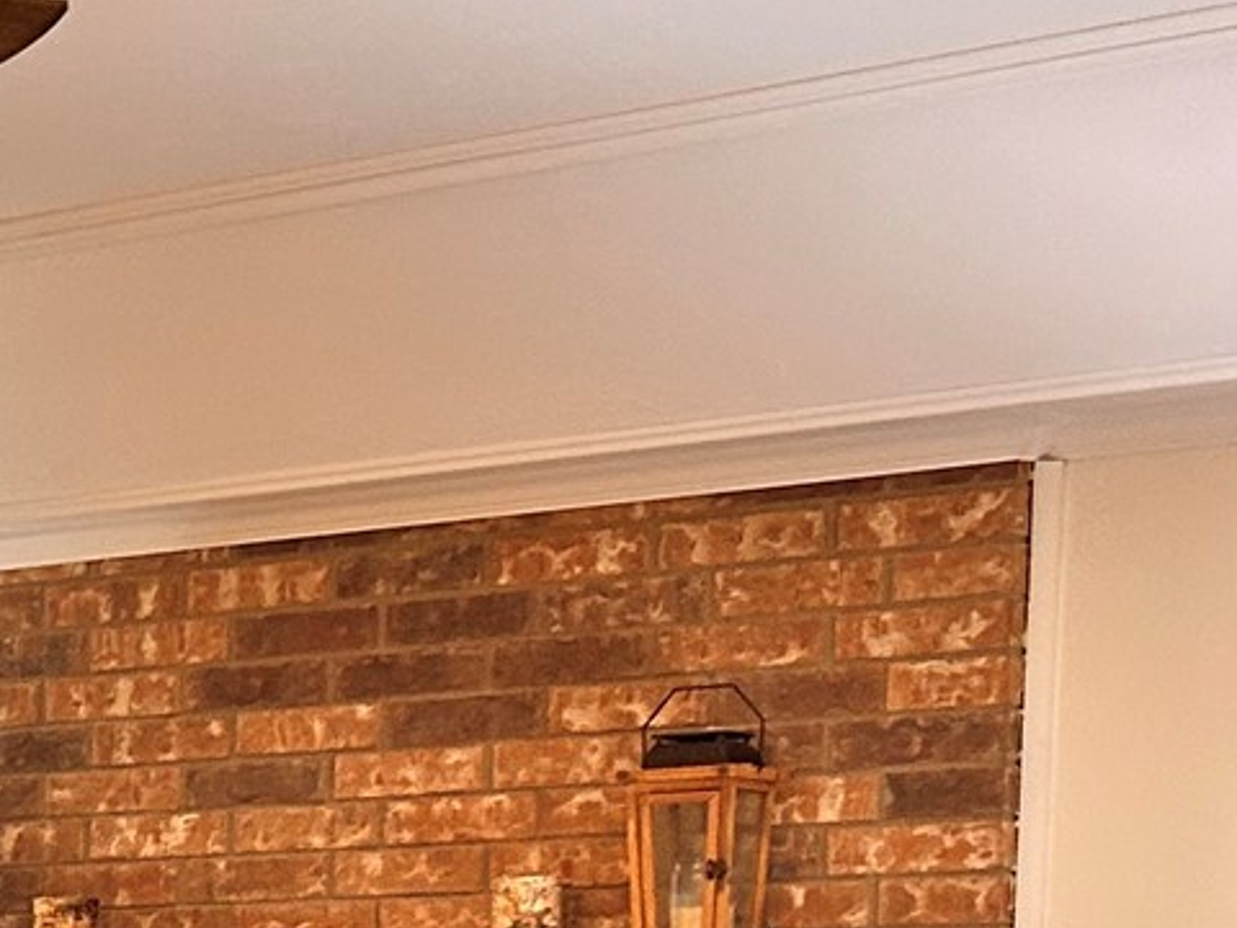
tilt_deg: -6.8
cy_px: 1511
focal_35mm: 111
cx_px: -804
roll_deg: -0.1
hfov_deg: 15.8
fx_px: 3967
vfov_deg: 12.5
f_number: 1.5
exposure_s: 1/60
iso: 250
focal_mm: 5.7
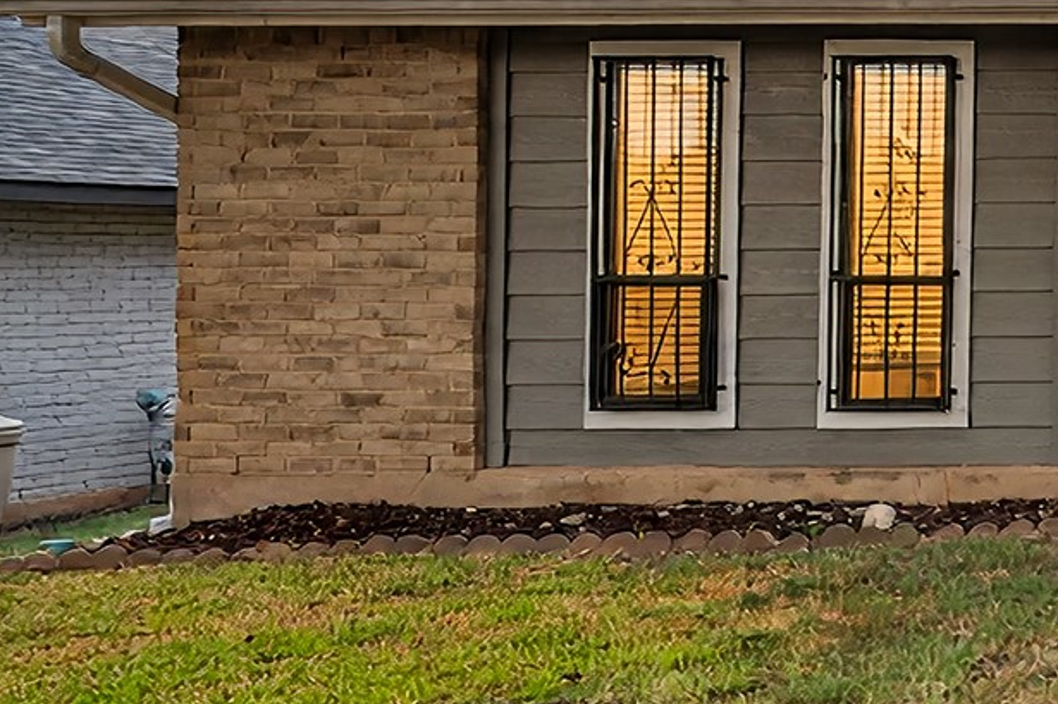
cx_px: 1743
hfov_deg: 24.2
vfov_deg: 24.7
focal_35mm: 55
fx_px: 1608
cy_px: 306
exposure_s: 1/80
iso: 100
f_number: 8
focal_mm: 15.5
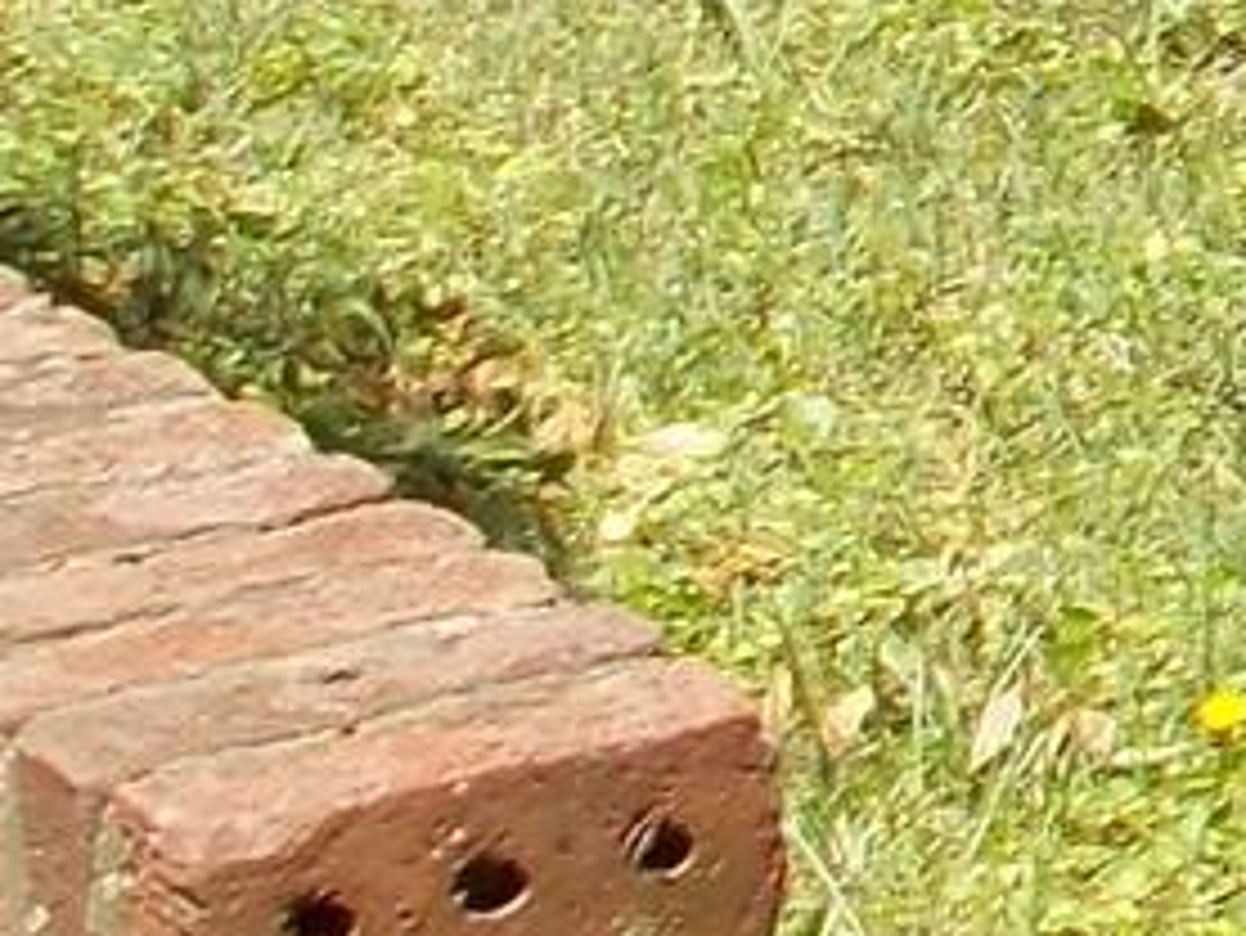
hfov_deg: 6.9
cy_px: -1192
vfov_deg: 5.7
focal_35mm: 251
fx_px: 9039
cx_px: 3994
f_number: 3.4
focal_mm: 6.1
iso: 80
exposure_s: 1/320
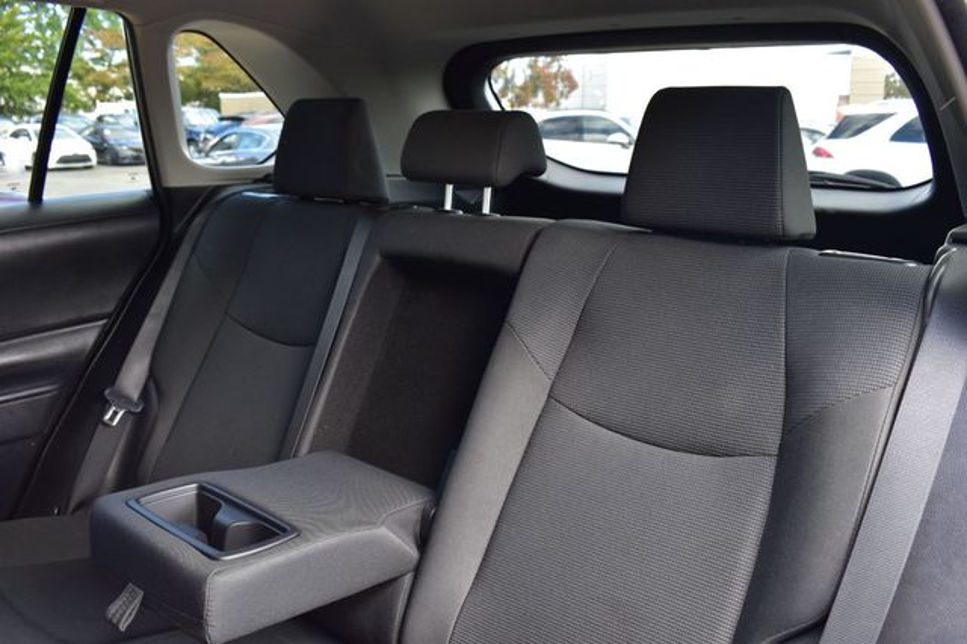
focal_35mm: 30
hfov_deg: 62.0
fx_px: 805
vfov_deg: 43.6
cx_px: 484
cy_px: 322
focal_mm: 20
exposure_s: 1/40
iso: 400
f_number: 7.1
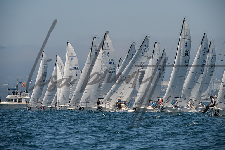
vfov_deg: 6.6
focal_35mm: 207
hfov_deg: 9.9
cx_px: 110
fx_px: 1296
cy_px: 75
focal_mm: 200
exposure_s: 1/1000
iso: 640
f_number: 9
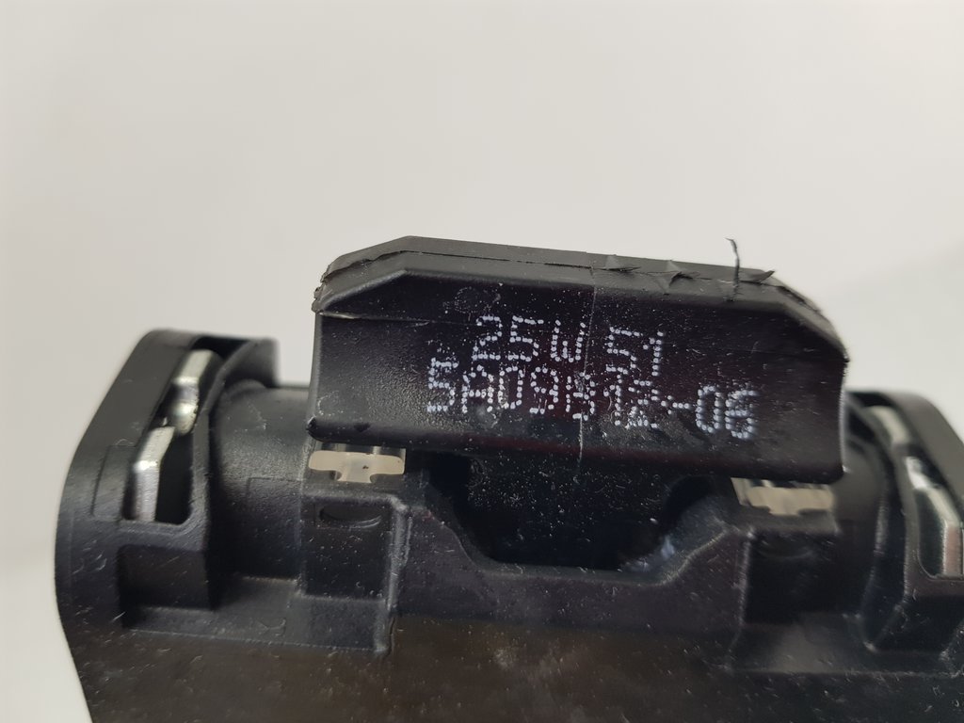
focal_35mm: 26
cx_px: 482
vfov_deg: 53.1
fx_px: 724
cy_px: 362
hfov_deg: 67.3
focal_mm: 4.2
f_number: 1.7
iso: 80
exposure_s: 1/100
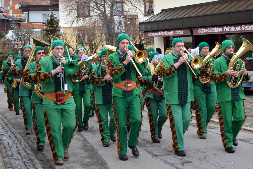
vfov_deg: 25.1
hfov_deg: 36.9
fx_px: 380
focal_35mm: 54
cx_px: 126
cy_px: 84
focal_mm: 36
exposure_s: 1/100
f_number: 5
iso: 200
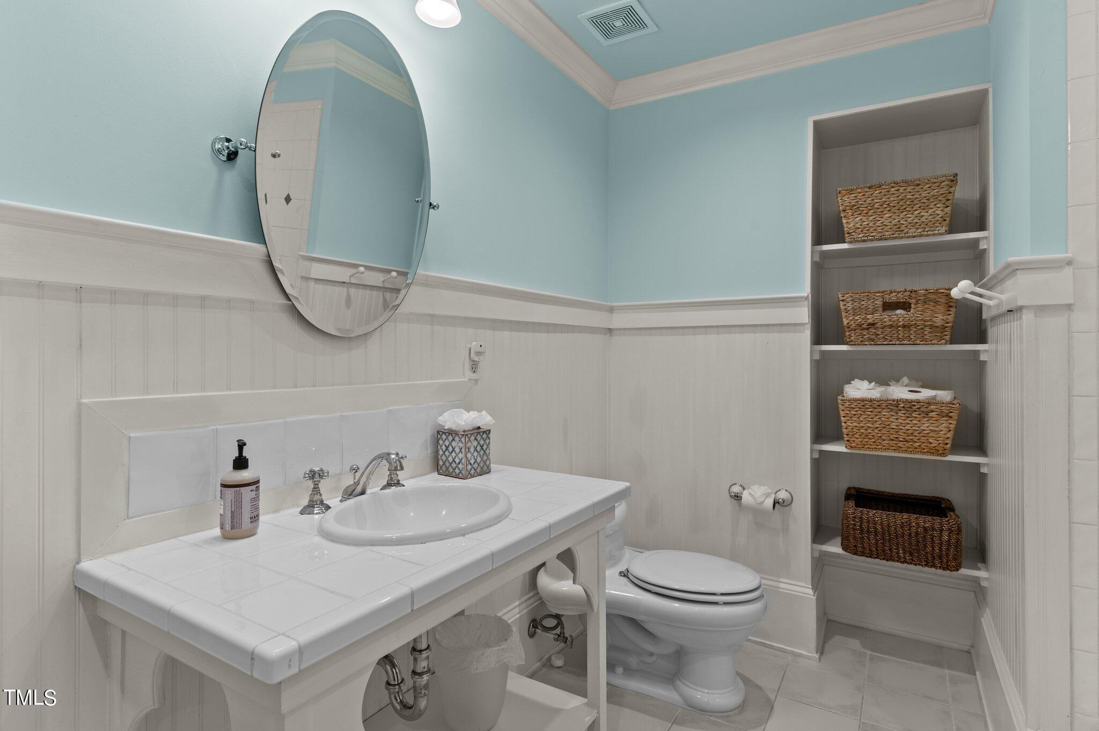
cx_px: 550
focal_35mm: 19
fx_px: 580
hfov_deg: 87.0
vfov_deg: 64.5
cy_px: 366
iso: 400
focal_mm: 19
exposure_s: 1/8
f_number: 6.3
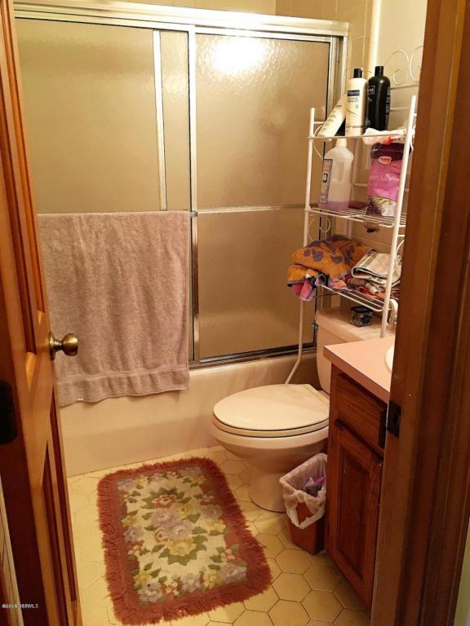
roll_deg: +0.0
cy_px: 313
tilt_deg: -16.6
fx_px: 525
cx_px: 235
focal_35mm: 29
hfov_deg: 48.2
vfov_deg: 61.7
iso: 80
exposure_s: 1/15
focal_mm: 4.15
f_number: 2.2
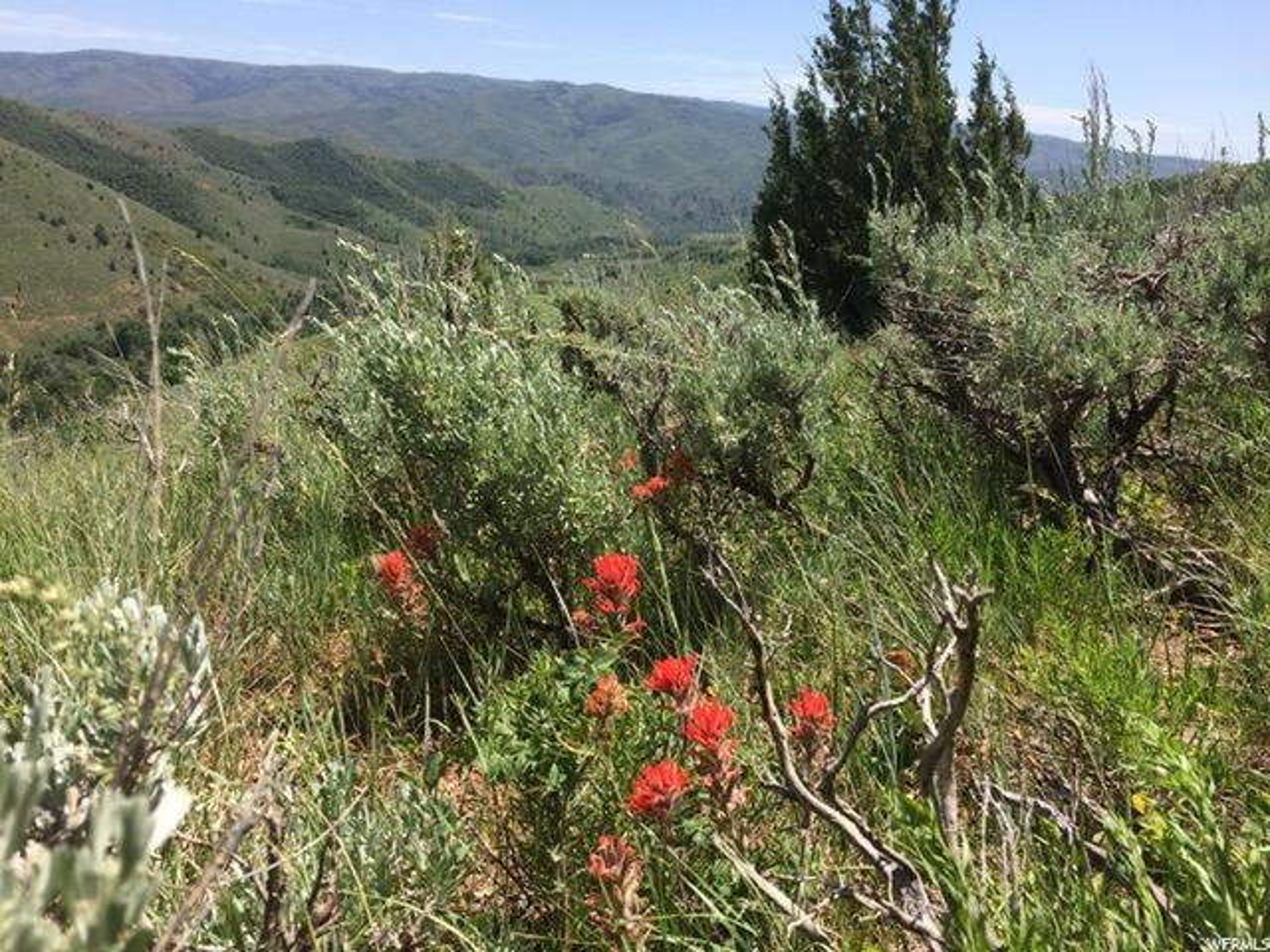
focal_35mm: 29
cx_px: 635
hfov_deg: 61.7
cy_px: 476
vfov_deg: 48.2
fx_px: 1064
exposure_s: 1/1642
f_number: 2.2
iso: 32
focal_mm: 4.15
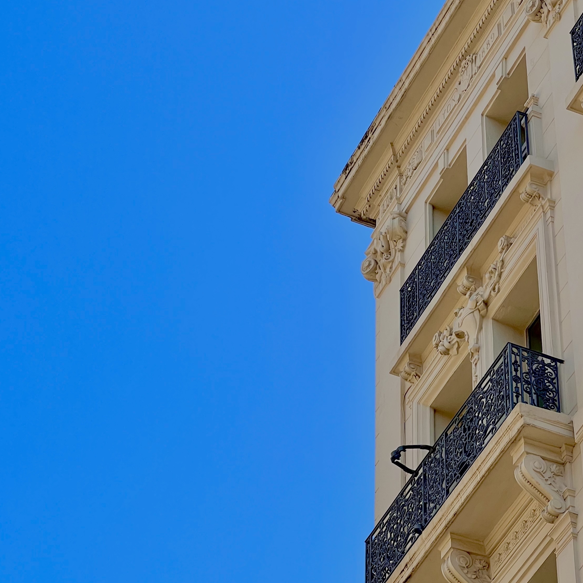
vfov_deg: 14.2
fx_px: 2344
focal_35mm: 123
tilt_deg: +46.0
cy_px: 231
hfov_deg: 14.2
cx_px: 380
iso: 32
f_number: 2.8
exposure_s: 1/531
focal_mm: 9
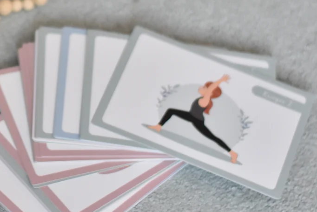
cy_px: 27
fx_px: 1550
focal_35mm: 176
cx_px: 37
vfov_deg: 7.8
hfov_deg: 11.6
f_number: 1.8
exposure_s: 1/250
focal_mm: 50
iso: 1250
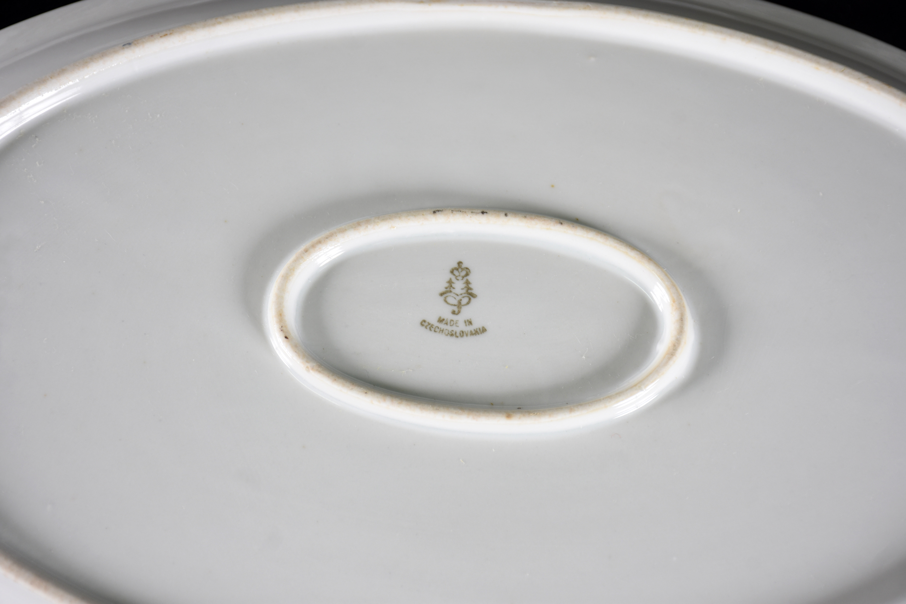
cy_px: 302
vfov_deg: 13.8
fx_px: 2491
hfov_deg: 20.6
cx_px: 453
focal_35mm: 99
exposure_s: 1/50
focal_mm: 66
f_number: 7.1
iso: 250
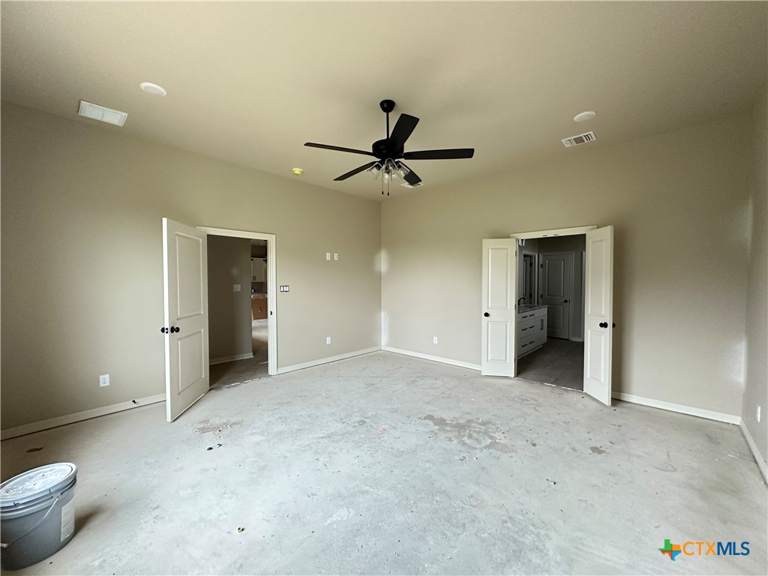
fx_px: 311
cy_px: 288
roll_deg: -0.1
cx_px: 384
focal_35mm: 14
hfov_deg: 102.1
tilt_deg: -1.7
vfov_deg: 85.7
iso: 320
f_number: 2.2
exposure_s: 1/90
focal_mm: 2.22
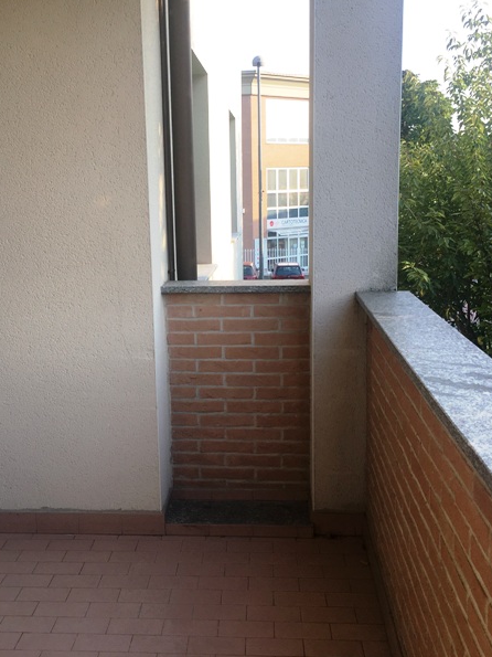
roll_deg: +1.9
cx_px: 208
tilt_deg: -11.4
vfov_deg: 47.9
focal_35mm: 39
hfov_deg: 36.7
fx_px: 739
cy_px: 328
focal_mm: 4.15
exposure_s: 1/252
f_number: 2.2
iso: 25
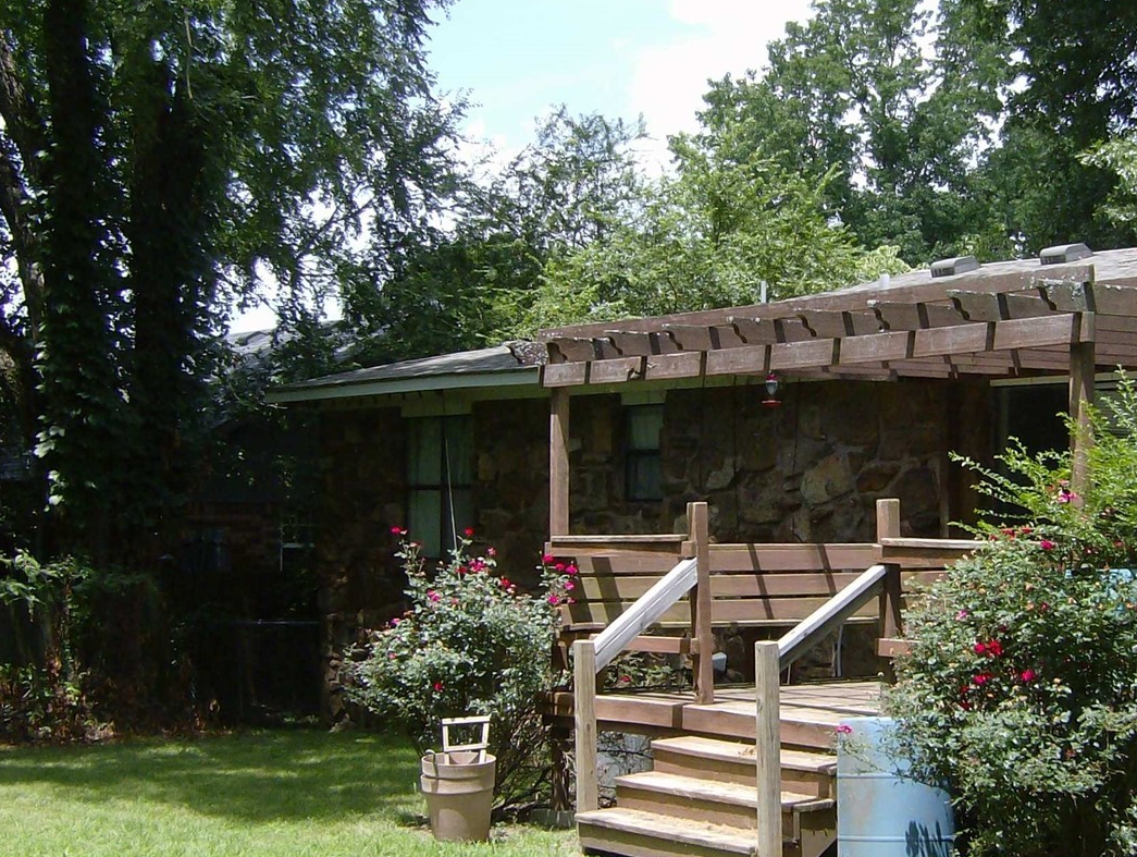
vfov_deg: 22.3
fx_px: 2171
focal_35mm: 66
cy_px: 404
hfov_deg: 29.1
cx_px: 788
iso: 100
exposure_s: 1/341
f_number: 4.7
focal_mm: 6
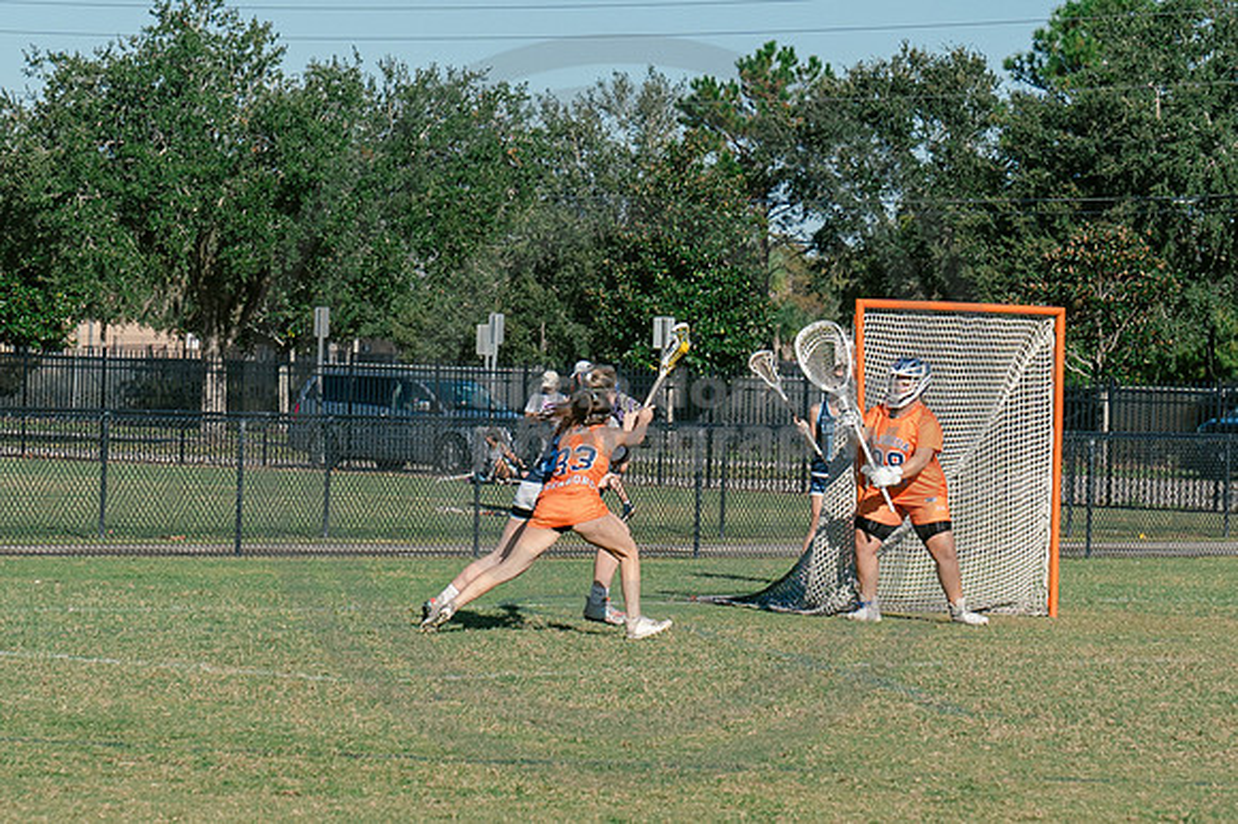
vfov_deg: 7.7
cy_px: 341
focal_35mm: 178
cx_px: 537
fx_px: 6128
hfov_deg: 11.5
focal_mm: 70
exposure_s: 1/1600
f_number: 5.6
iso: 250
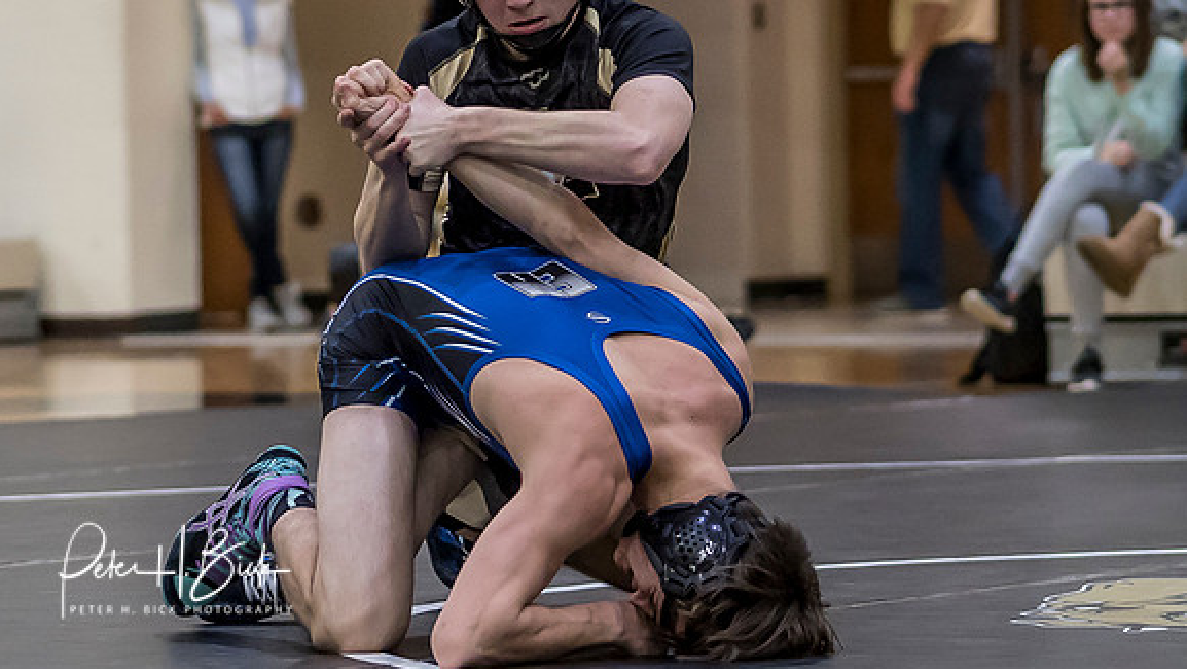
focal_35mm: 214
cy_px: 413
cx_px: 560
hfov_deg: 10.1
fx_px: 6738
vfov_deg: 5.7
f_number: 1.4
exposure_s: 1/1000
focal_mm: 45
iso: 1000
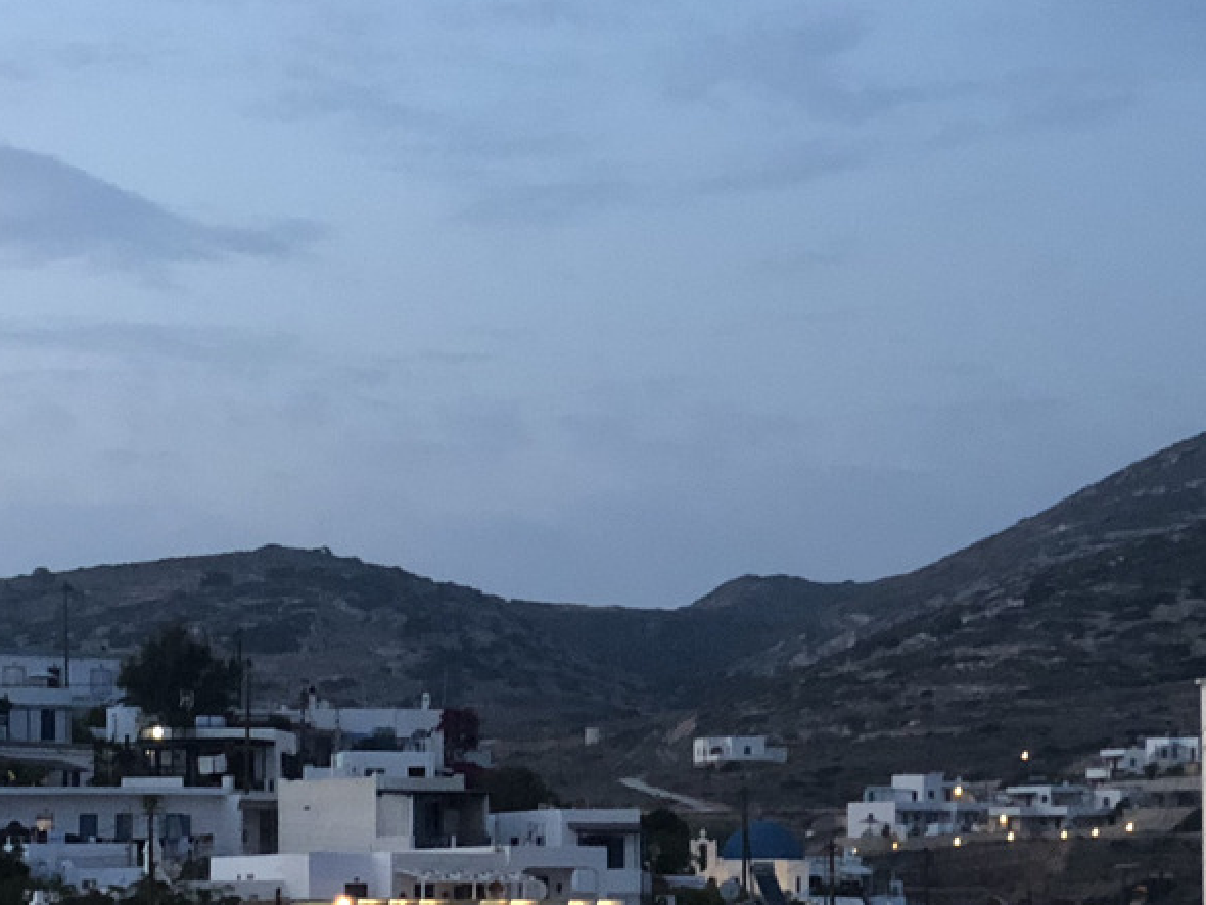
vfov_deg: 10.4
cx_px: 69
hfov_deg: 13.8
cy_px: 1081
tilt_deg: -1.1
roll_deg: +1.1
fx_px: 4914
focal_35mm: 141
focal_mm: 6
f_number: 2.4
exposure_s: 1/11
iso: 160
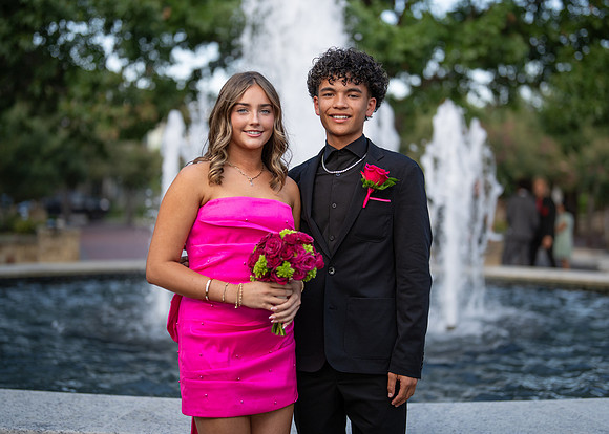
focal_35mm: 55
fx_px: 948
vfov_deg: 25.8
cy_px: 209
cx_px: 315
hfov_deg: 35.6
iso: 200
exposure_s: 1/2500
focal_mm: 50
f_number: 1.2
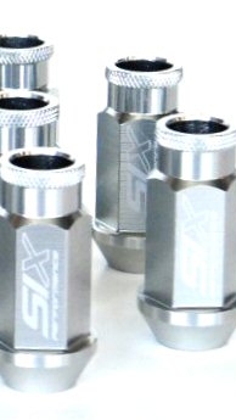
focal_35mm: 251
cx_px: -209
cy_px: 181
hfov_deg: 4.8
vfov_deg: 8.6
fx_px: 2788
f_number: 11
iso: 800
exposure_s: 1/100
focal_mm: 55
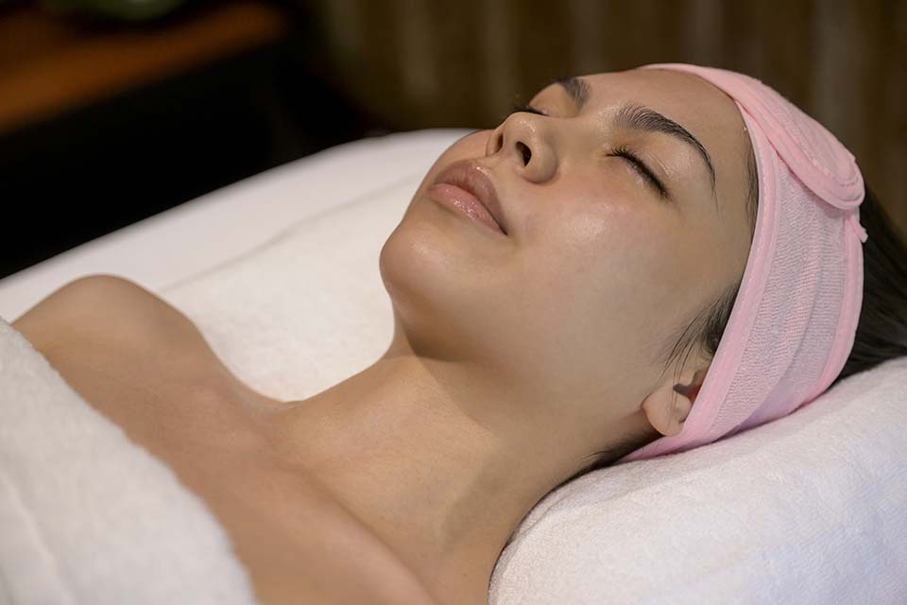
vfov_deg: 19.5
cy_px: 302
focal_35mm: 70
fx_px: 1763
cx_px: 454
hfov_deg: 28.8
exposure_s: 1/200
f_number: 2.8
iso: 1100
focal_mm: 70
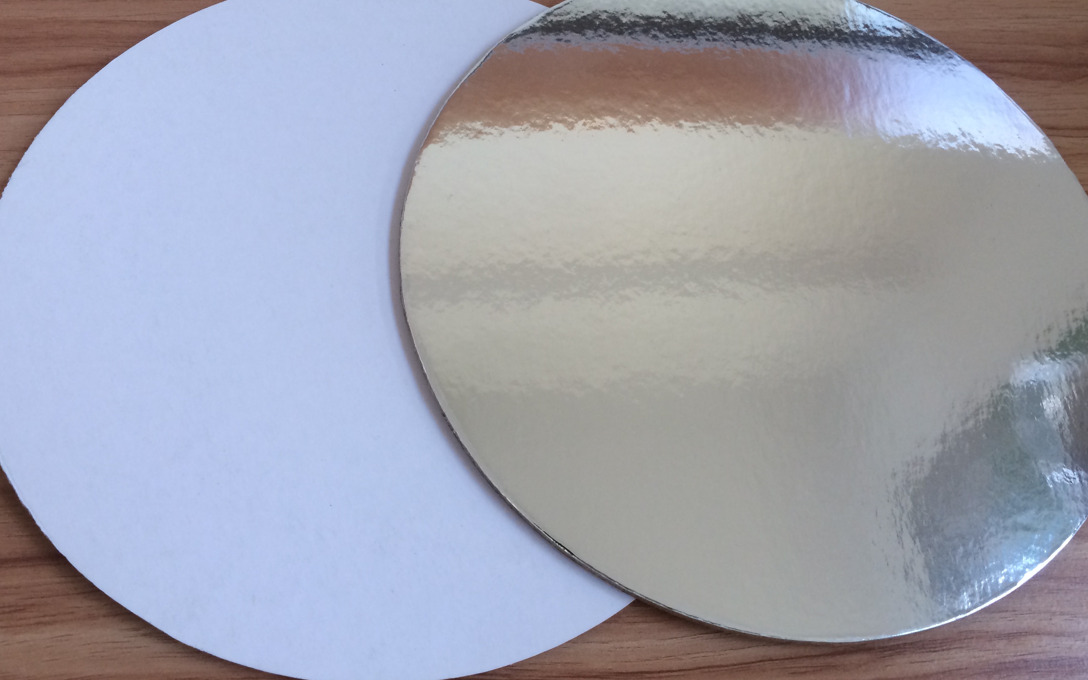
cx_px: 562
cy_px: 290
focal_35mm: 36
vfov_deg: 35.3
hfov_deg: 54.0
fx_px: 1067
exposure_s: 1/30
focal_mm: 4.12
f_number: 2.2
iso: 40
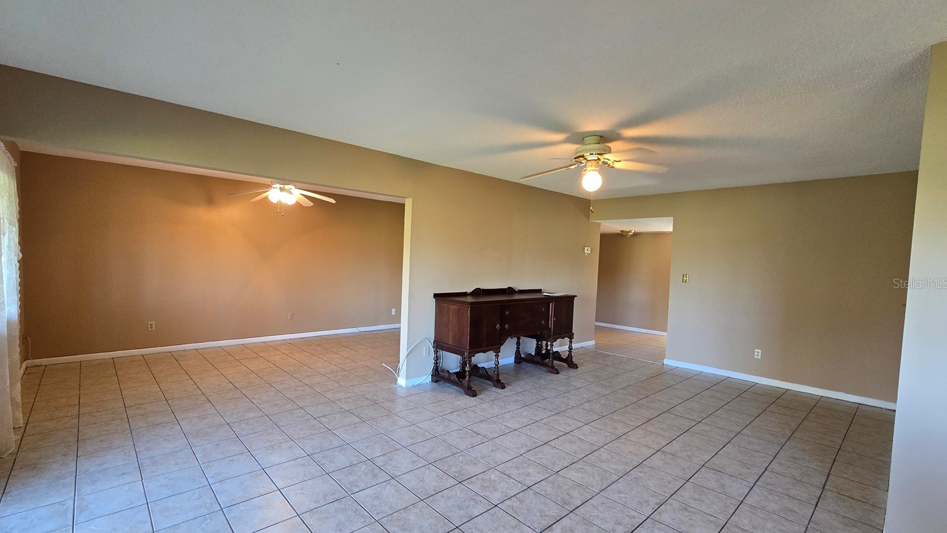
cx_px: 451
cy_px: 283
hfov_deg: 102.9
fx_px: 377
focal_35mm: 15
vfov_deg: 70.5
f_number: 2.2
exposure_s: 1/60
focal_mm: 2.2
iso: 250
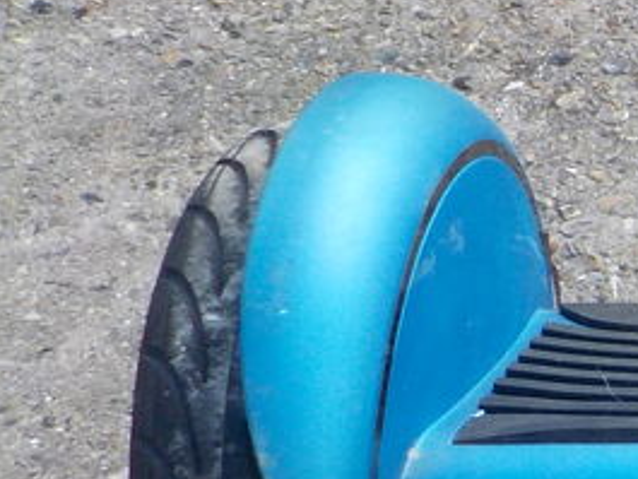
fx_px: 2084
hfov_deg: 14.9
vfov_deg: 13.1
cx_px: 1180
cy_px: 368
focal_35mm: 113
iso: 125
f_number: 3.3
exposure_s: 1/160
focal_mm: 4.1
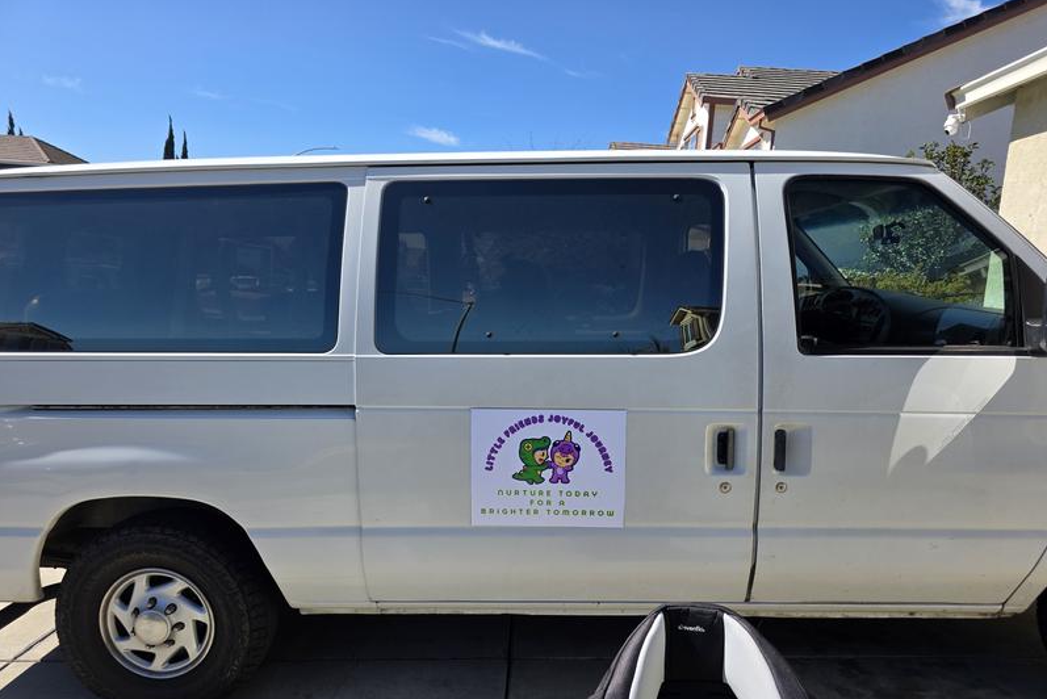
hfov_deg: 73.7
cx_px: 523
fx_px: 698
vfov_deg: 53.1
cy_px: 368
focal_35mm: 24
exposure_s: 1/4145
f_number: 1.7
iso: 80
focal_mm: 6.3
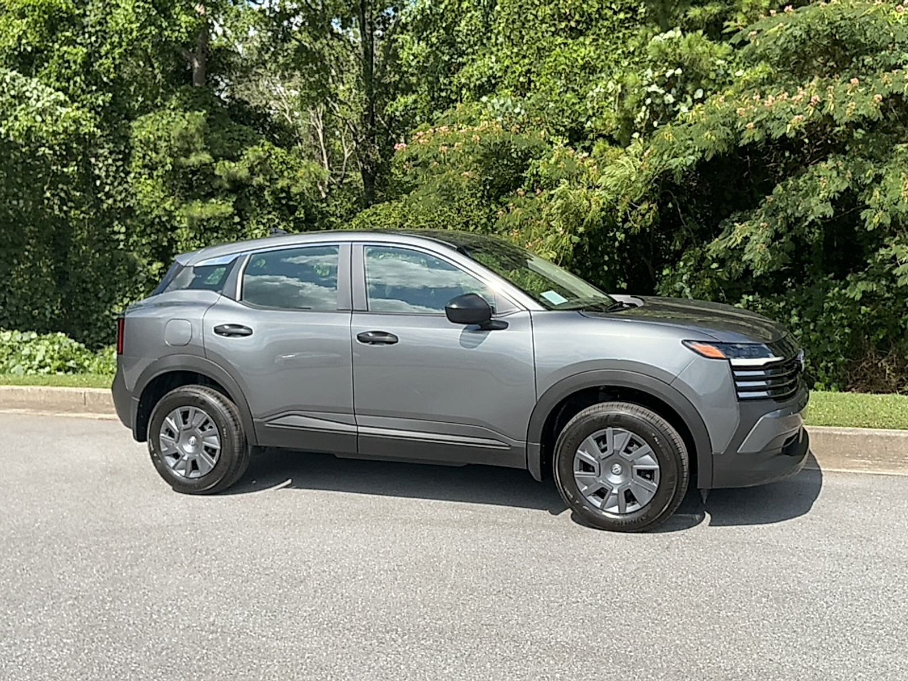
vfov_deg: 48.2
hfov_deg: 61.7
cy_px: 340
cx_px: 454
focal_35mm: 29
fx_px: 761
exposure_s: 1/1490
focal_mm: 3
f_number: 1.8
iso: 25
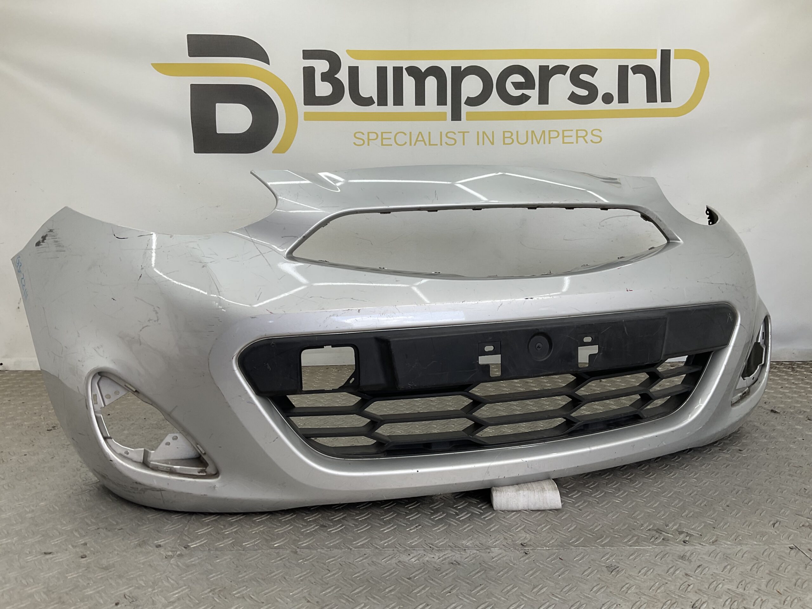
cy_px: 304
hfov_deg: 61.7
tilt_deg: -10.9
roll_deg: -1.1
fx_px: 680
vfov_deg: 48.2
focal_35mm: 29
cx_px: 406
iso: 16
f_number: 1.8
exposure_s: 1/165
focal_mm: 3
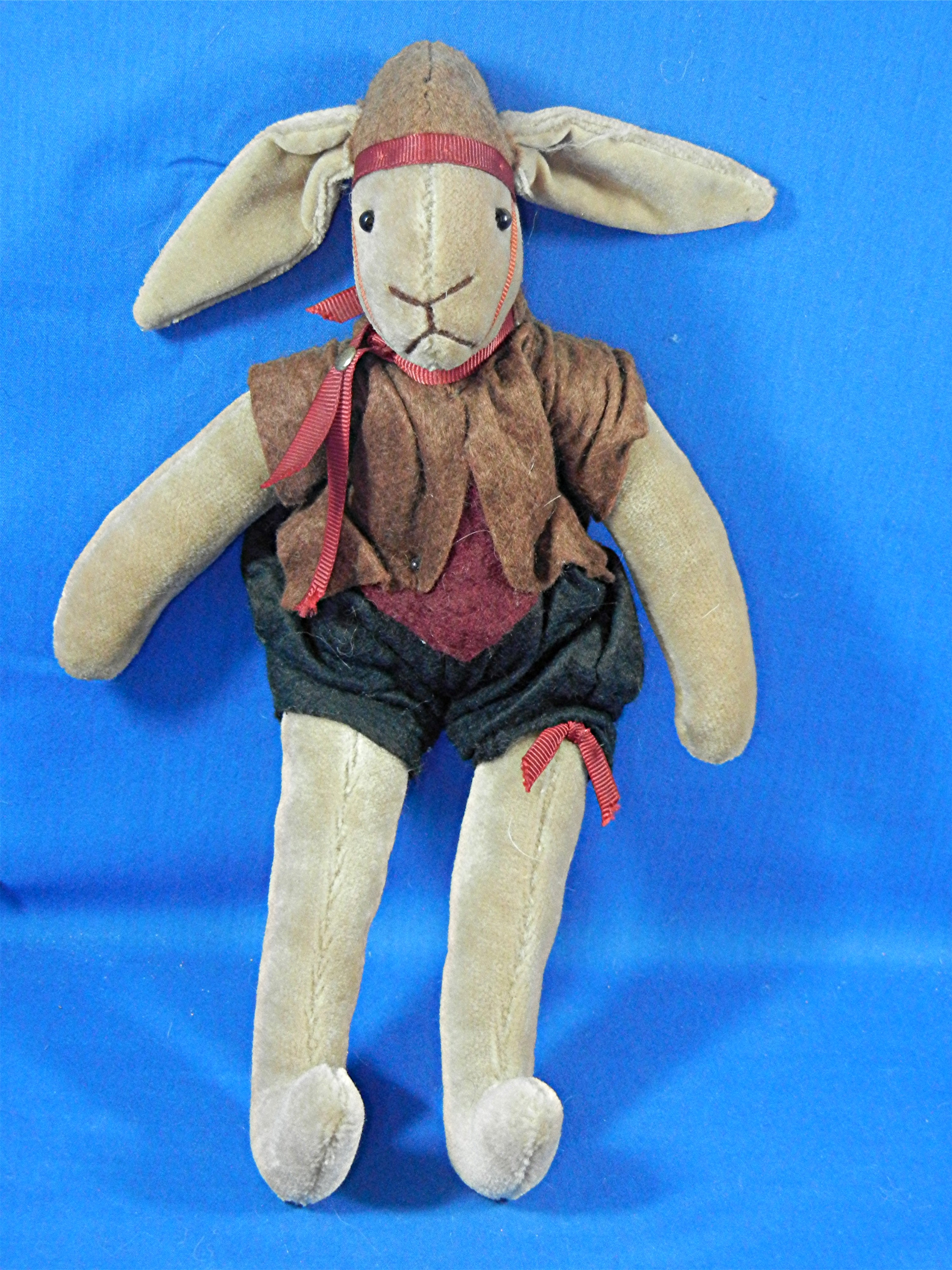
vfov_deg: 32.7
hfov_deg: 24.8
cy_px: 635
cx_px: 476
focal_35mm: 59
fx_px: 2163
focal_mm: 10.6
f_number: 4
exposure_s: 1/30
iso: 800
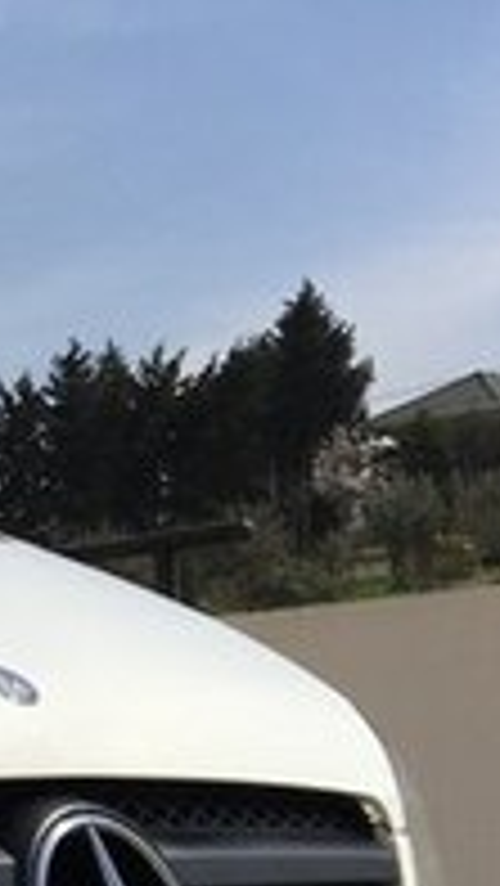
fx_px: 2495
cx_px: -896
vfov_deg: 19.9
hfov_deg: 9.5
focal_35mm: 106
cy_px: 740
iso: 25
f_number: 2.2
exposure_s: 1/3344
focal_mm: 4.15
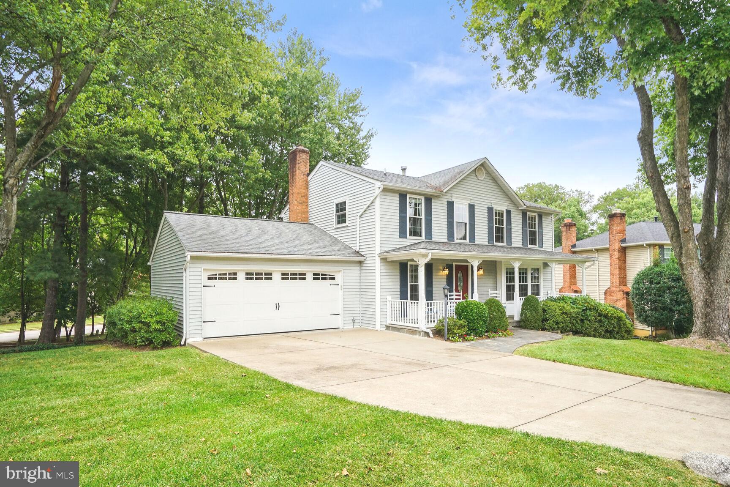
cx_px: 365
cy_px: 244
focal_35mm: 19
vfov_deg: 64.6
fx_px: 385
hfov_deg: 86.9
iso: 800
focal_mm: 19
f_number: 9
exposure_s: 1/200
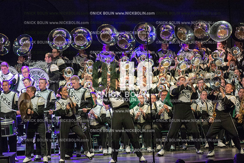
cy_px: 82
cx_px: 122
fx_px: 1287
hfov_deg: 10.8
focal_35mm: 190
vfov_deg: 7.2
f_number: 5.6
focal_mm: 190
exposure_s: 1/400
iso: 8000
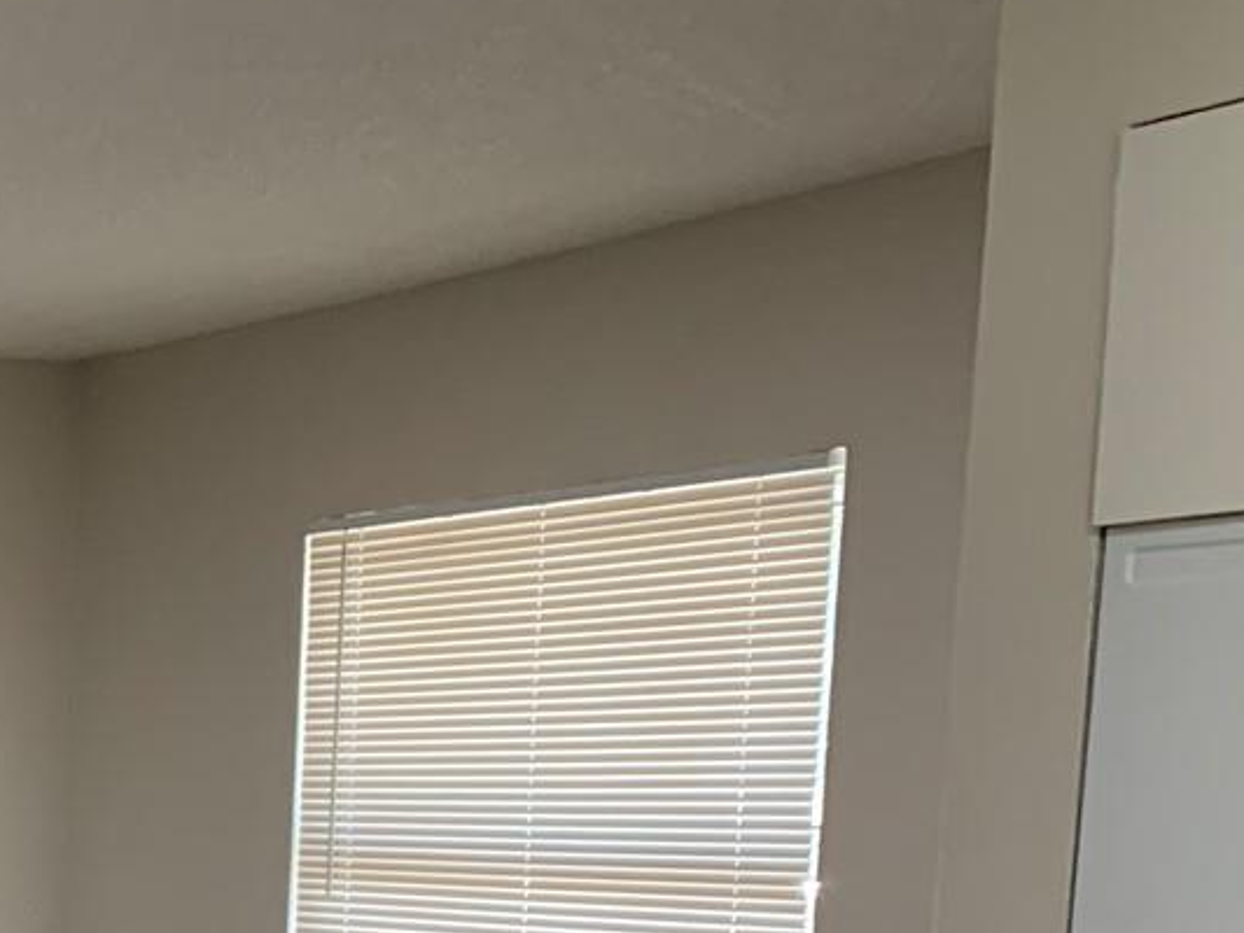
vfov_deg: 17.5
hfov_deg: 22.0
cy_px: 1292
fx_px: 2804
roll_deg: +0.0
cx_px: -462
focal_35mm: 78
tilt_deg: -8.8
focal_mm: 4.25
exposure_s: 1/60
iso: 160
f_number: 1.8
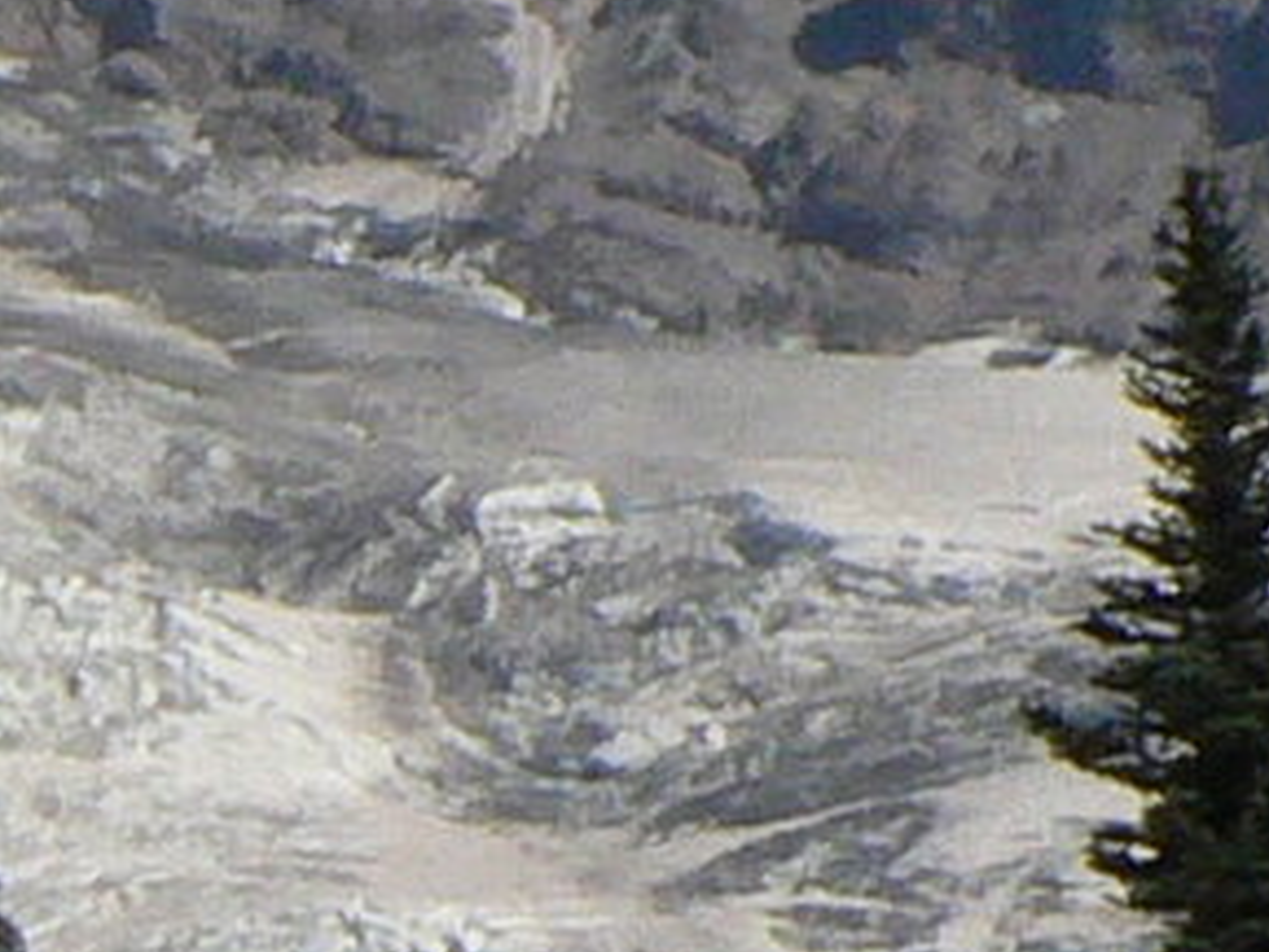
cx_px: -2134
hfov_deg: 3.9
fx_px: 18154
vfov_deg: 3.0
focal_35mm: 495
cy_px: 1935
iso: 200
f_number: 8
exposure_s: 1/1000
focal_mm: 10.9
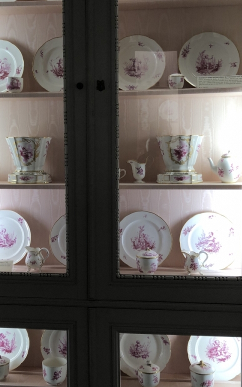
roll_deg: +0.3
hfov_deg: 27.9
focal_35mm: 46
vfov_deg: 43.5
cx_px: 96
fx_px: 485
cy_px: 180
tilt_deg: -2.8
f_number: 1.8
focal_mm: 3.99
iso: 25
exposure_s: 1/50
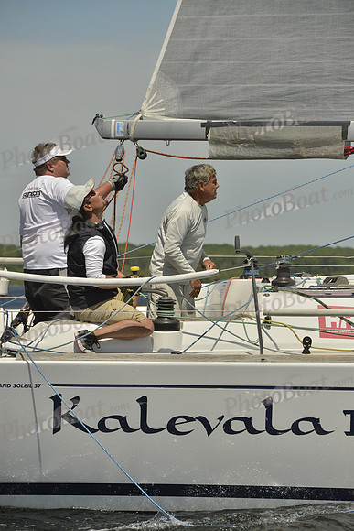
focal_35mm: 200
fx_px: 2948
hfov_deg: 6.9
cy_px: 266
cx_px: 177
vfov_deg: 10.3
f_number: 11
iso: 280
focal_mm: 200
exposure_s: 1/1600
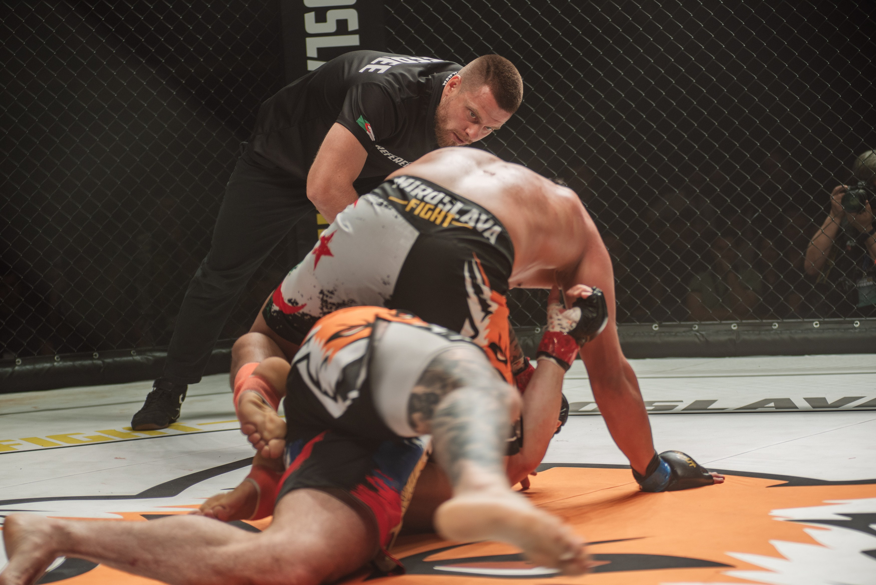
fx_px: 1947
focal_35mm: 80
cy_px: 292
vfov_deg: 17.1
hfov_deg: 25.4
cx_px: 438
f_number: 4
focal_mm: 80
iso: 280
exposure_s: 1/320
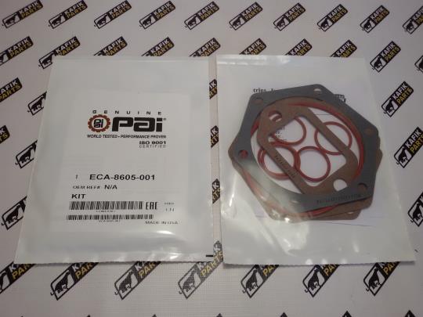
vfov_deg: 45.4
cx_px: 212
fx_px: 379
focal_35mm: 31
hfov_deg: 58.4
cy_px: 158
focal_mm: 2.93
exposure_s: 1/100
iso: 40
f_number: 2.4
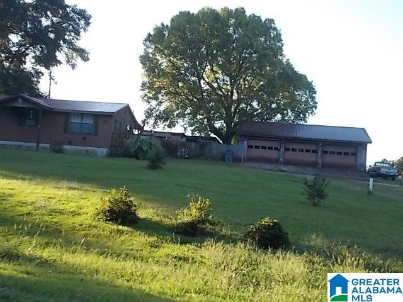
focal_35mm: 44
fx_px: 512
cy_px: 151
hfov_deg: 42.9
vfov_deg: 32.9
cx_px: 202
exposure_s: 1/100
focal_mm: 7.9
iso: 80
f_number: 4.2
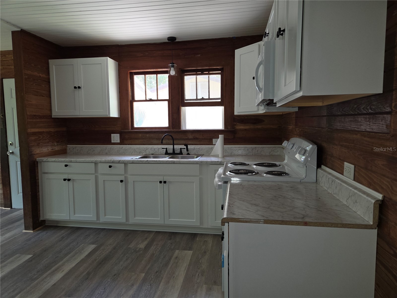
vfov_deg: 58.9
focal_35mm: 23
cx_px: 198
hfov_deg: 73.9
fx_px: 264
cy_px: 149
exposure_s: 1/60
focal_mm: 5.4
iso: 80
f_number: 1.8
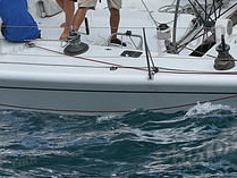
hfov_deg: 7.6
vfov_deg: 5.7
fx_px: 1788
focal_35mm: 261
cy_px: -15
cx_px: 96
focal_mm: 98
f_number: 6.3
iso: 250
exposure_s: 1/1250
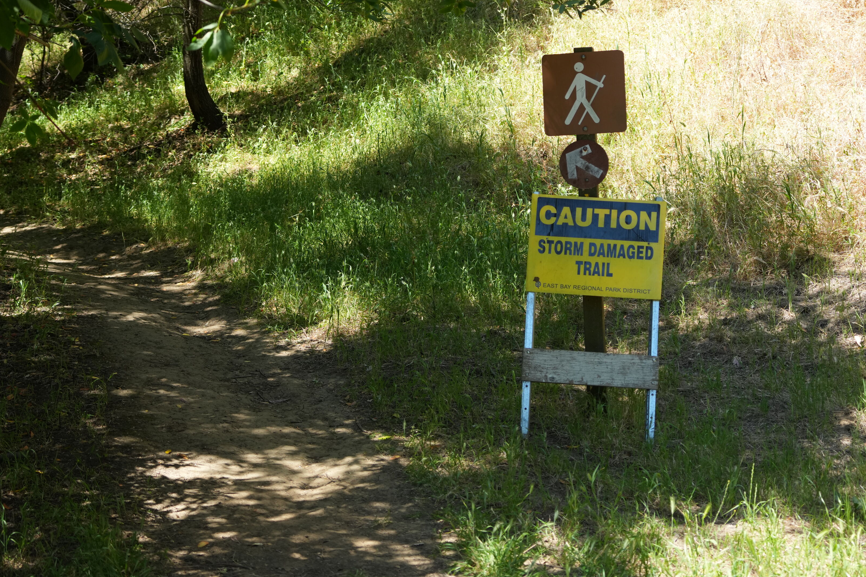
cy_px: 204
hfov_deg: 30.1
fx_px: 1612
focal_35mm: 67
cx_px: 410
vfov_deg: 20.3
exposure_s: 1/800
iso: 500
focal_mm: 50
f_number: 4.5
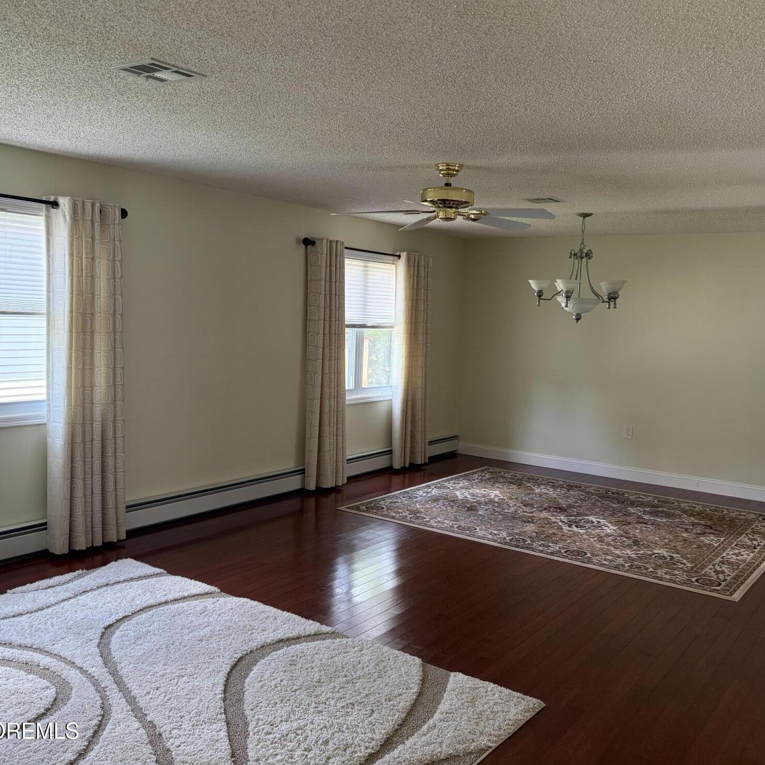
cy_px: 380
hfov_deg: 52.5
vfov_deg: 52.5
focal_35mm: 31
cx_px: 413
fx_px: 775
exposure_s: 1/83
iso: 125
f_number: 1.6
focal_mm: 5.96
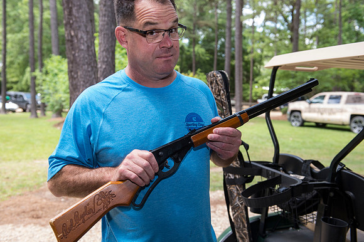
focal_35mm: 40
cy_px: 121
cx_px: 182
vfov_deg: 33.4
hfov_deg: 48.5
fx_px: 404
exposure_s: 1/200
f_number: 5
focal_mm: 40
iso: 500
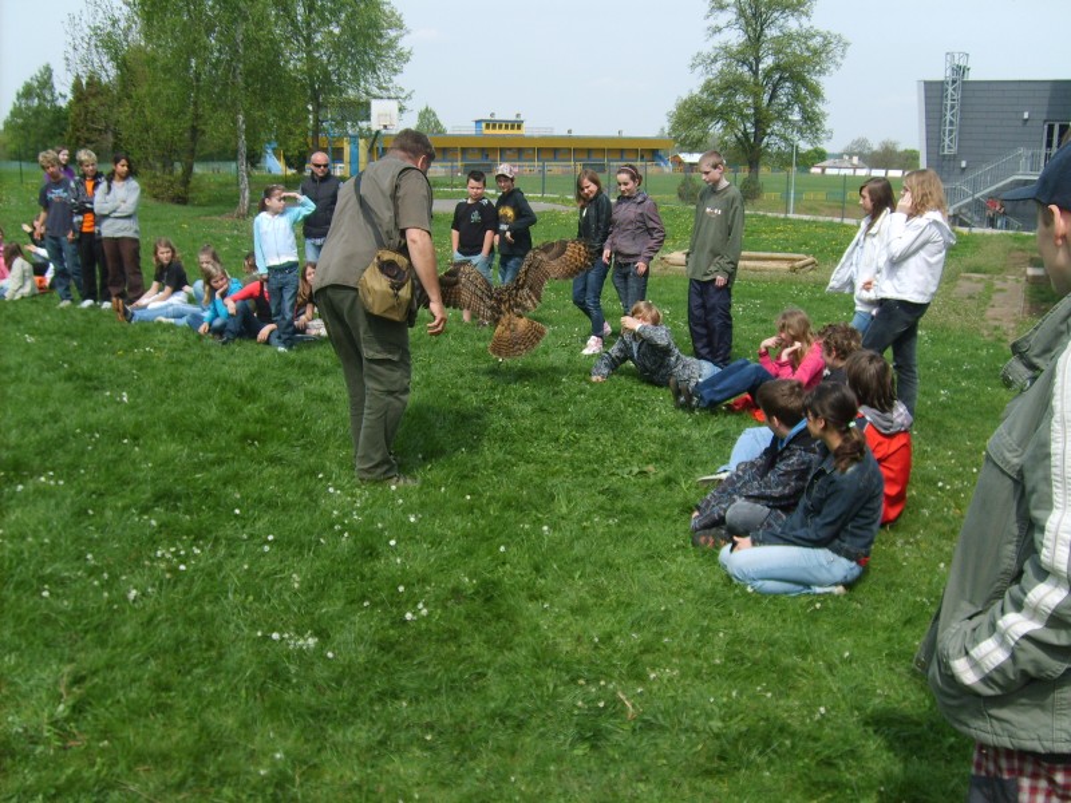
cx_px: 536
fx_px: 1083
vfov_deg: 40.7
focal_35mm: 35
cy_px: 402
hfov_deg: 52.6
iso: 50
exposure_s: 1/1000
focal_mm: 5.8
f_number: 2.8
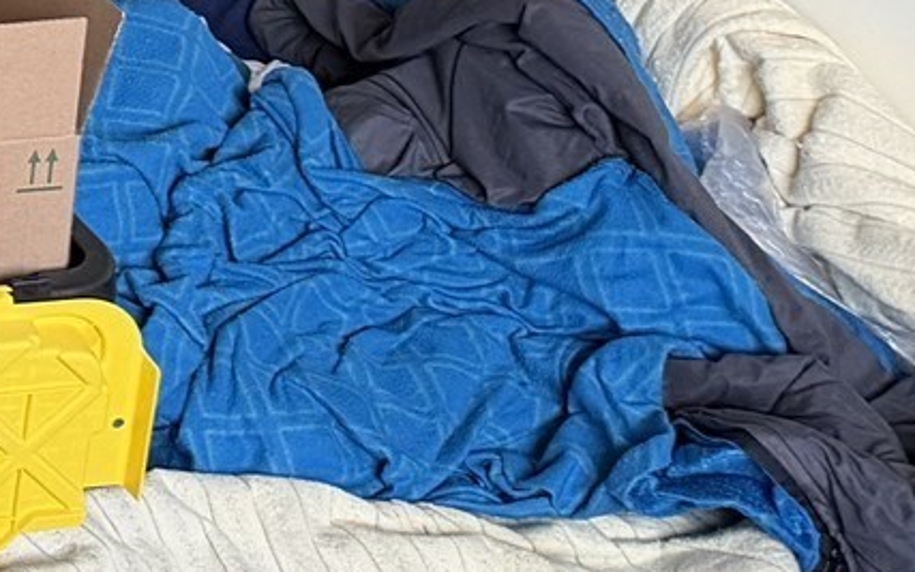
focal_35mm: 122
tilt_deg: -13.4
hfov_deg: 13.4
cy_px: -668
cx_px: -1161
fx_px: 3043
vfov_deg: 9.8
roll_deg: +0.3
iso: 320
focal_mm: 6.76
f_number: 1.78
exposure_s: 1/59
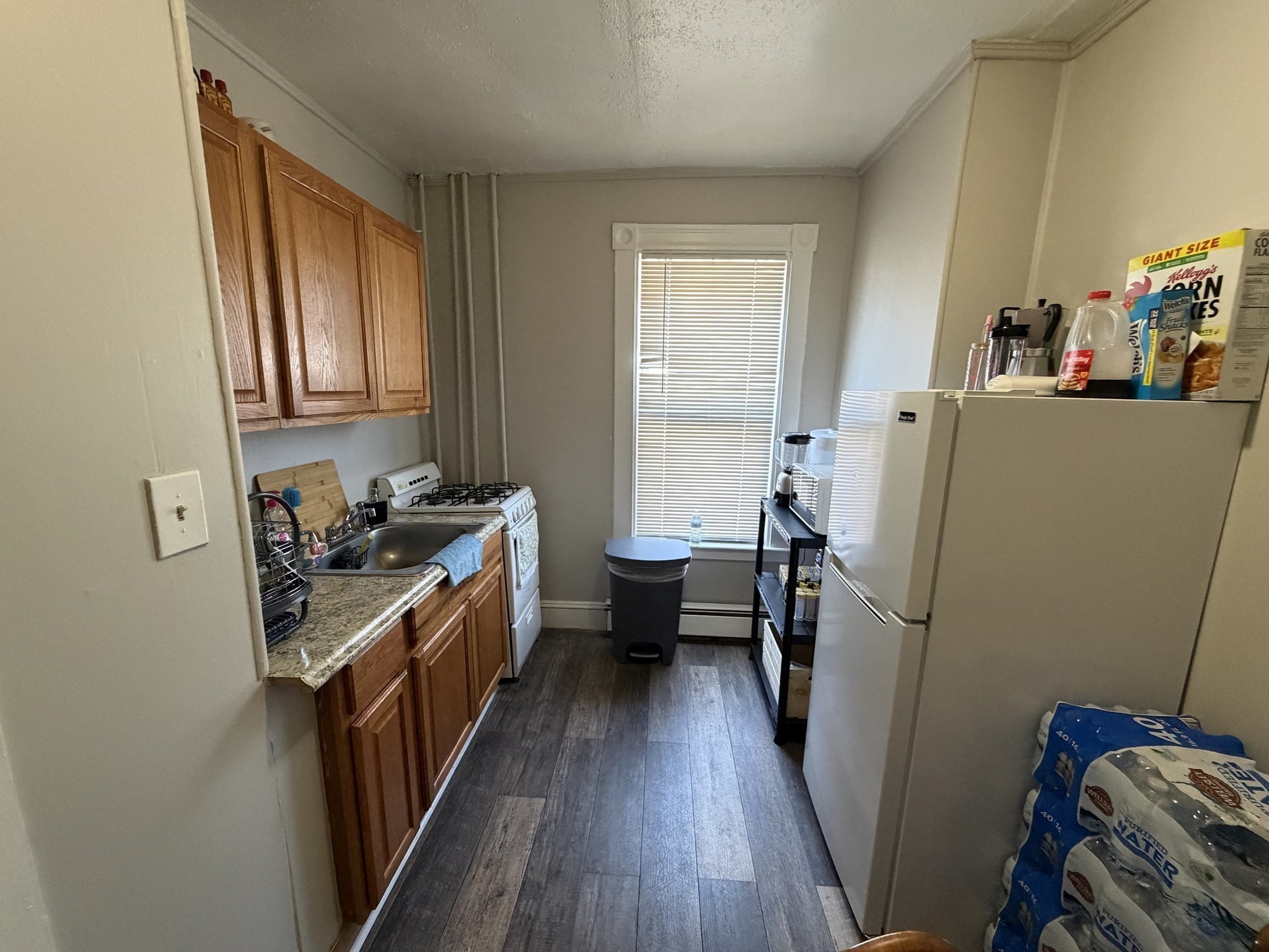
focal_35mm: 14
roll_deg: -1.0
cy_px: 476
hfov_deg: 102.1
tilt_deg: -10.3
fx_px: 513
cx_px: 634
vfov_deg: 85.7
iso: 500
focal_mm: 2.22
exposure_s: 1/60
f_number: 2.2
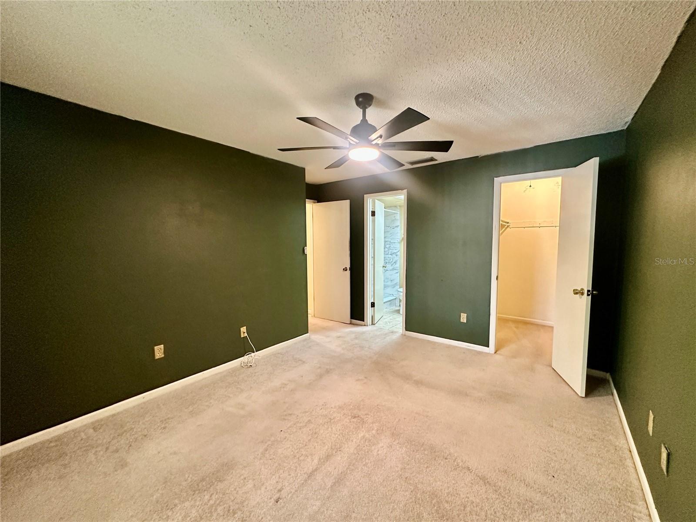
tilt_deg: -4.3
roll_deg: -0.4
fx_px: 281
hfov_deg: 102.1
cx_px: 348
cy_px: 261
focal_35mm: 14
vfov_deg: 85.7
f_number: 2.2
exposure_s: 1/60
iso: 500
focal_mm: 2.22
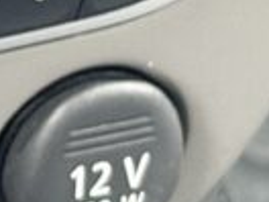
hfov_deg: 4.8
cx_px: -310
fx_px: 3132
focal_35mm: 403
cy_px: -135
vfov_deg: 3.7
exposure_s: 1/30
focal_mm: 5.96
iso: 320
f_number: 1.6
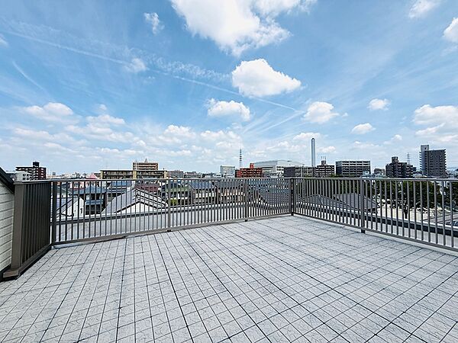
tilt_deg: +1.4
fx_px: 185
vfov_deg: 85.7
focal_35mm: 14
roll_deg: +0.9
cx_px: 229
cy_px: 172
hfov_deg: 102.1
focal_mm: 2.22
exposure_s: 1/2717
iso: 50
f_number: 2.2
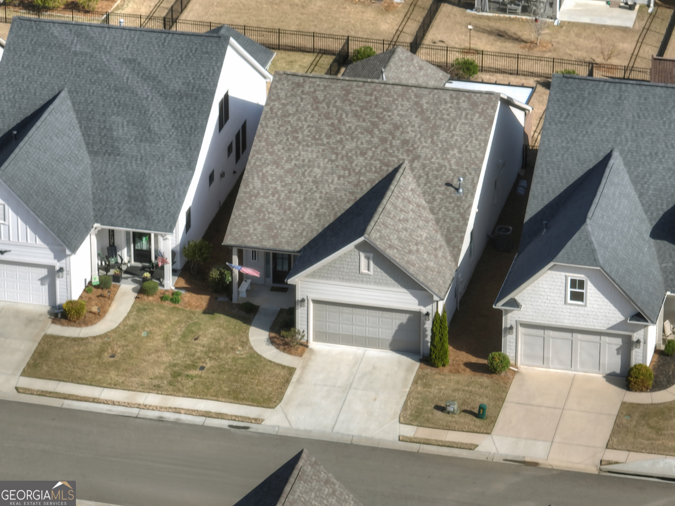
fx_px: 3139
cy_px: 253
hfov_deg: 12.3
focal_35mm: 161
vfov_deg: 9.2
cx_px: 338
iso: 100
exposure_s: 1/40
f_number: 4.4
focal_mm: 29.9
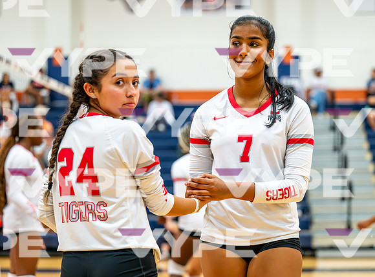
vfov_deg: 14.4
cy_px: 150
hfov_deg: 19.4
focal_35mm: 102
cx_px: 225
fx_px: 1095
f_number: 2.8
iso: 3200
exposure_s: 1/800
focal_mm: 87
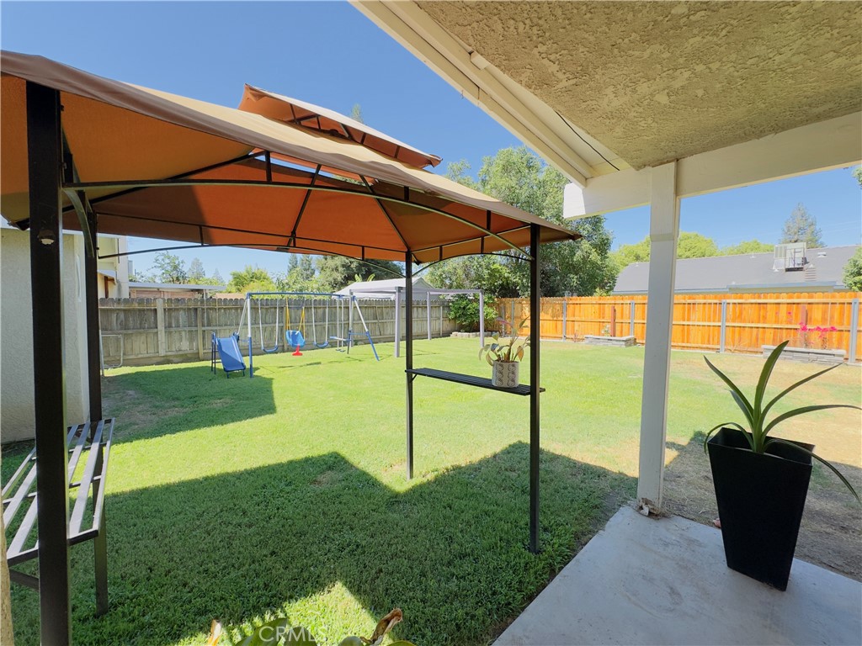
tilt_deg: -3.4
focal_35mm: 14
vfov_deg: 85.7
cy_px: 323
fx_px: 349
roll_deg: -0.4
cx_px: 431
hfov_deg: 102.1
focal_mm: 2.22
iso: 40
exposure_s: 1/636
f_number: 2.2
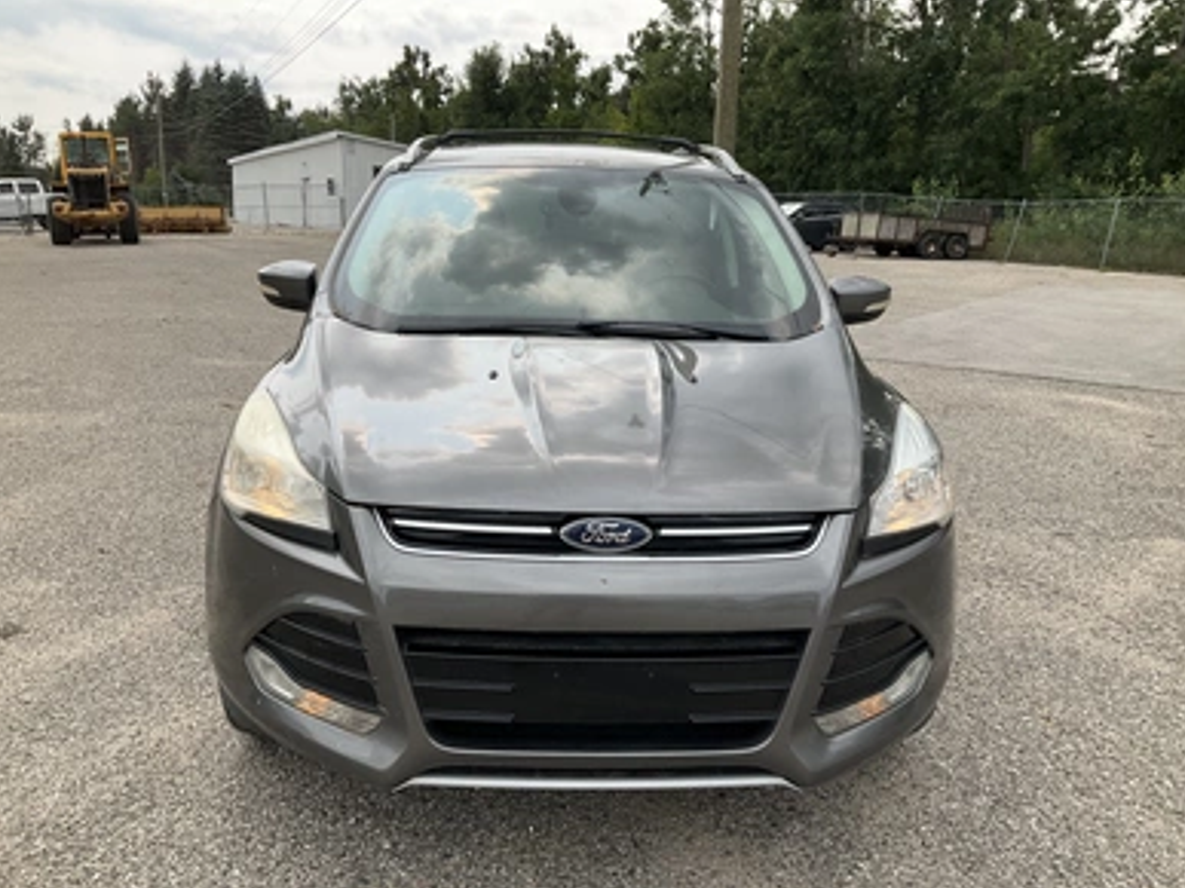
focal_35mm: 30
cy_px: 456
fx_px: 1027
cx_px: 588
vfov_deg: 46.8
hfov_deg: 60.0
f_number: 1.8
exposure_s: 1/1121
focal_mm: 3
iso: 25
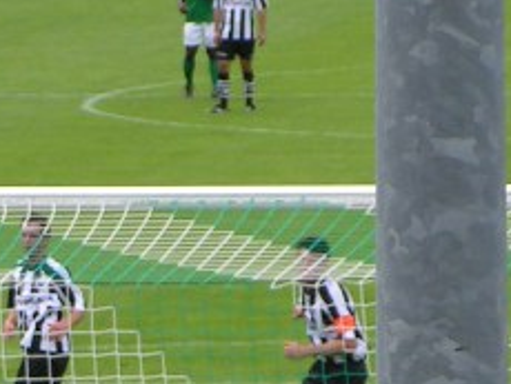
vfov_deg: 2.5
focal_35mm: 597
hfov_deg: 3.3
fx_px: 8822
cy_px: 397
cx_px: 71
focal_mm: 26.3
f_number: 5.6
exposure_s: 1/400
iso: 50
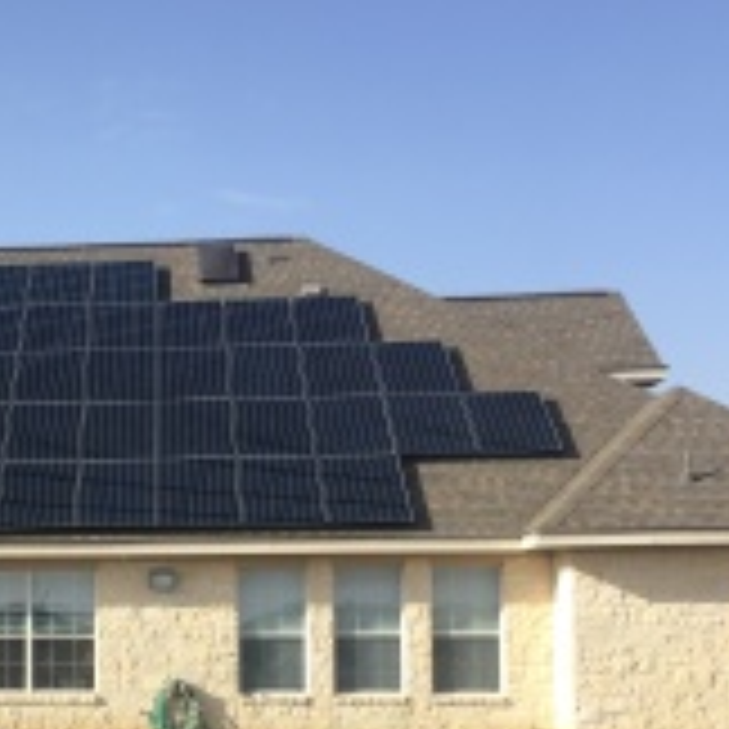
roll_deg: +1.3
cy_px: 590
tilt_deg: +3.2
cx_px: 27
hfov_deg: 28.0
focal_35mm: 58
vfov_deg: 28.9
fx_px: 1382
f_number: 2.2
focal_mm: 4.15
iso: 25
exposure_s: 1/874
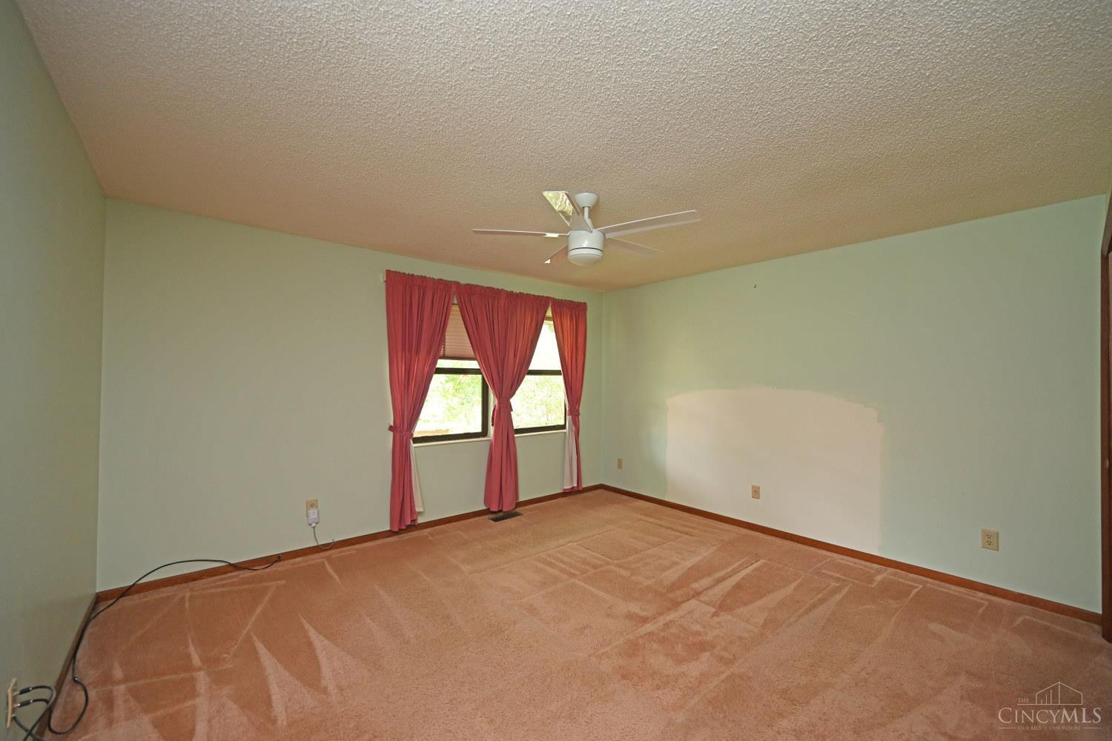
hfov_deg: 104.3
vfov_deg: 81.2
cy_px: 370
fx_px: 432
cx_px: 556
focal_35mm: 14
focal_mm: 14
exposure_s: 1/60
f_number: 4
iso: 720
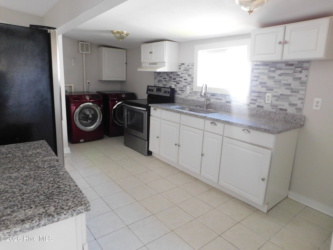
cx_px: 166
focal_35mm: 23
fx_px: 221
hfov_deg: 73.9
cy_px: 125
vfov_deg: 58.9
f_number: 3
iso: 400
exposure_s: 1/25
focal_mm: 4
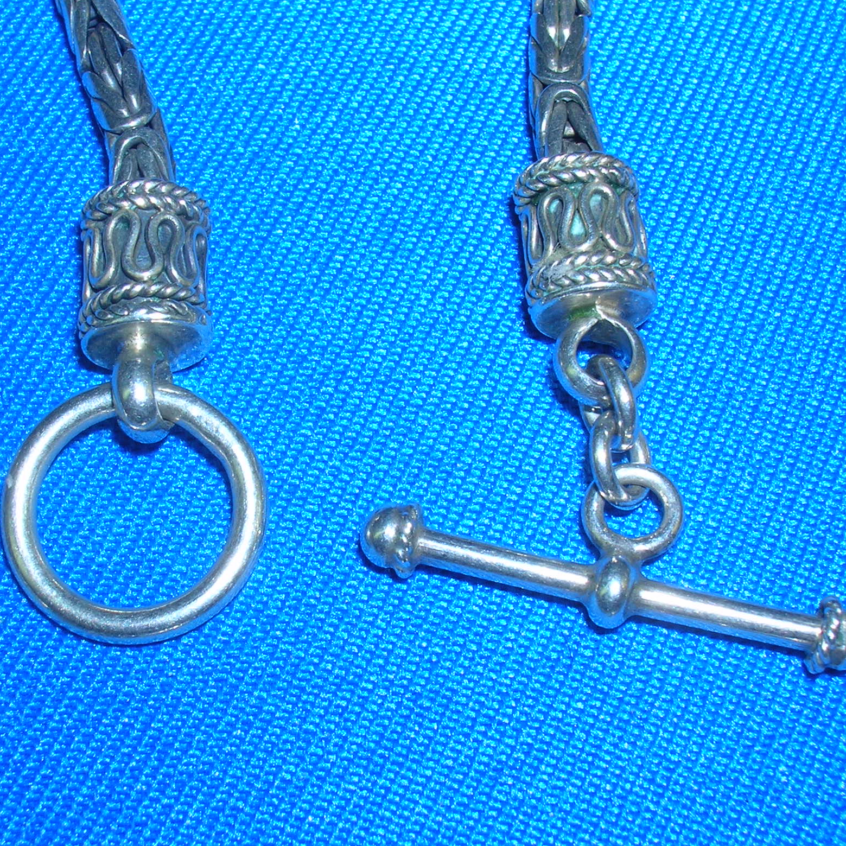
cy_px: 441
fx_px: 1936
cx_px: 397
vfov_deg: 24.7
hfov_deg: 24.7
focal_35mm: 70
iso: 50
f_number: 5.7
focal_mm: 9
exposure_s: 1/60.1
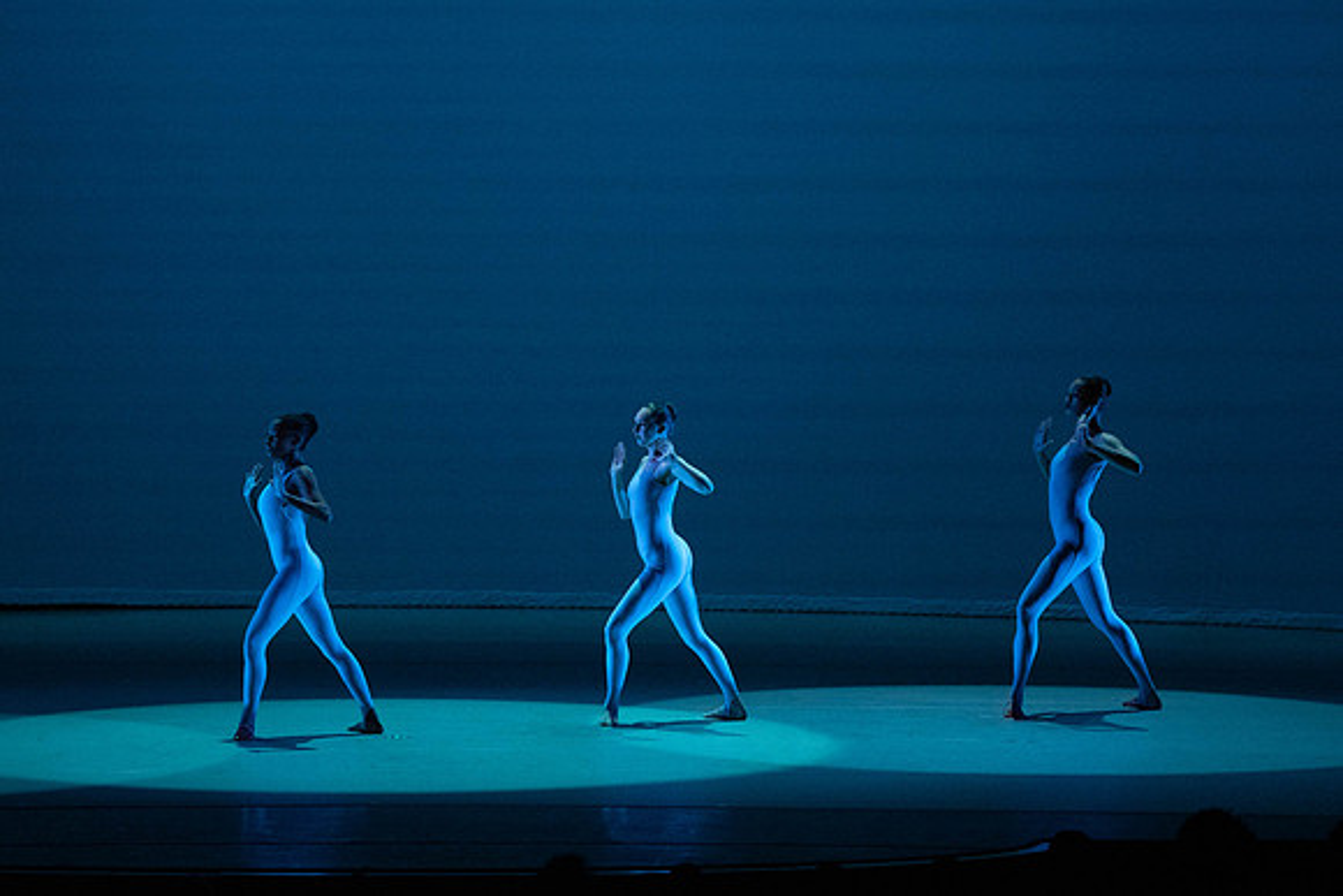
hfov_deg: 11.2
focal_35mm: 183
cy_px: 448
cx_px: 672
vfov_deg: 7.5
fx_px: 6828
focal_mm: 183
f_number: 5.6
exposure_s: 1/400
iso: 16000
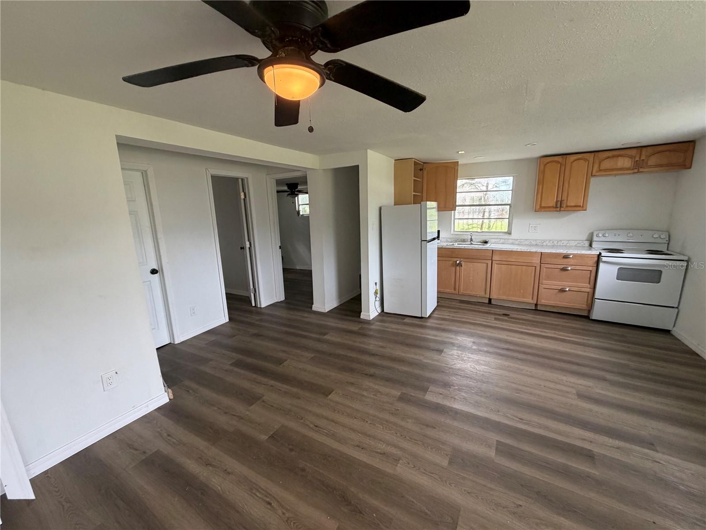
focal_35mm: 14
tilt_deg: -10.3
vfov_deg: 85.7
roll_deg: +1.9
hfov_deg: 102.1
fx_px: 286
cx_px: 353
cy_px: 265
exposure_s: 1/120
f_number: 2.2
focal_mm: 2.22
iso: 320
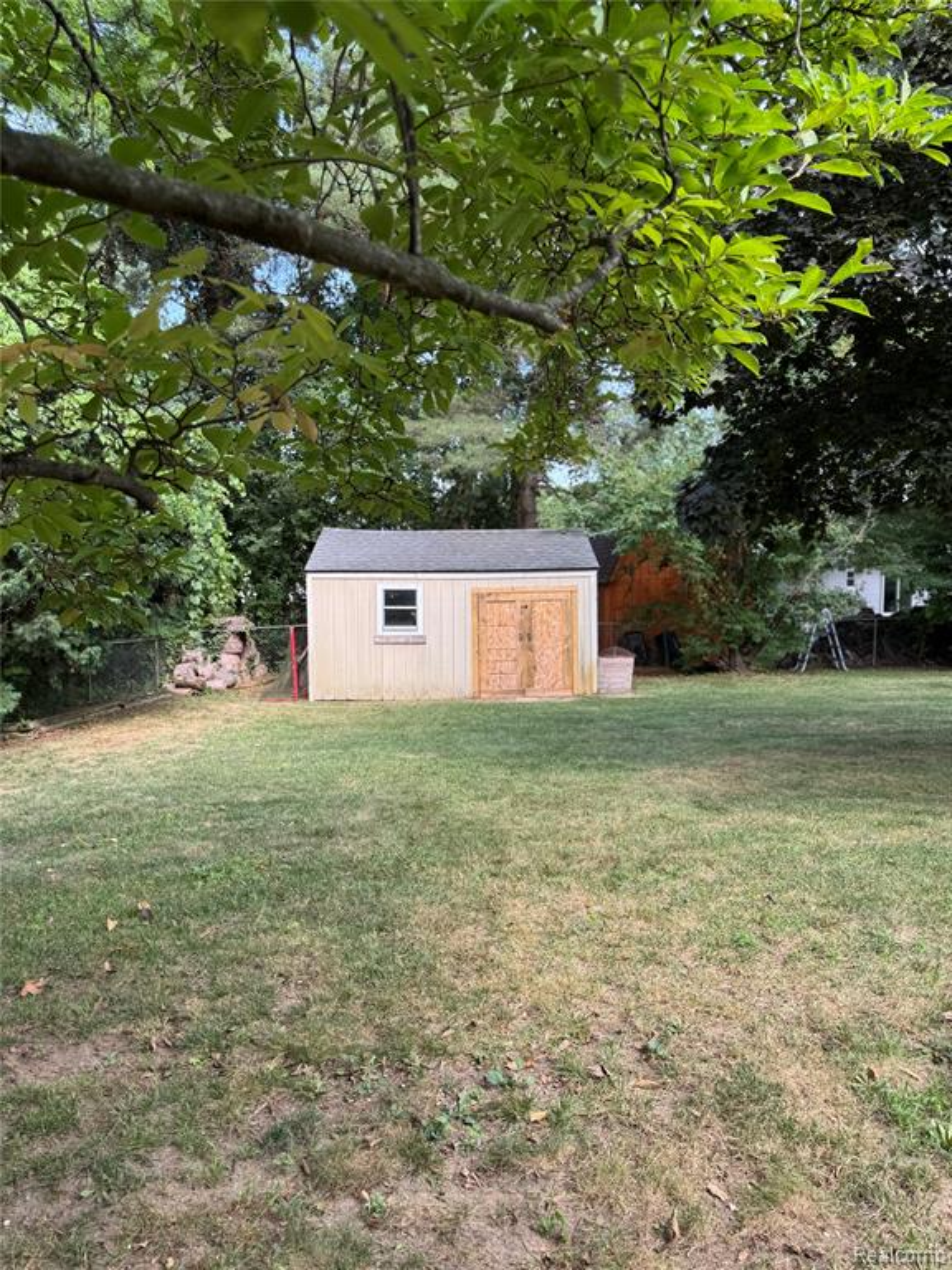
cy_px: 635
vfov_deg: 71.6
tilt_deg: -3.7
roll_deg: -0.3
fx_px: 880
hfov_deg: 56.8
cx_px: 476
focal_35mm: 24
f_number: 1.78
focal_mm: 6.76
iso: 80
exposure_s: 1/460
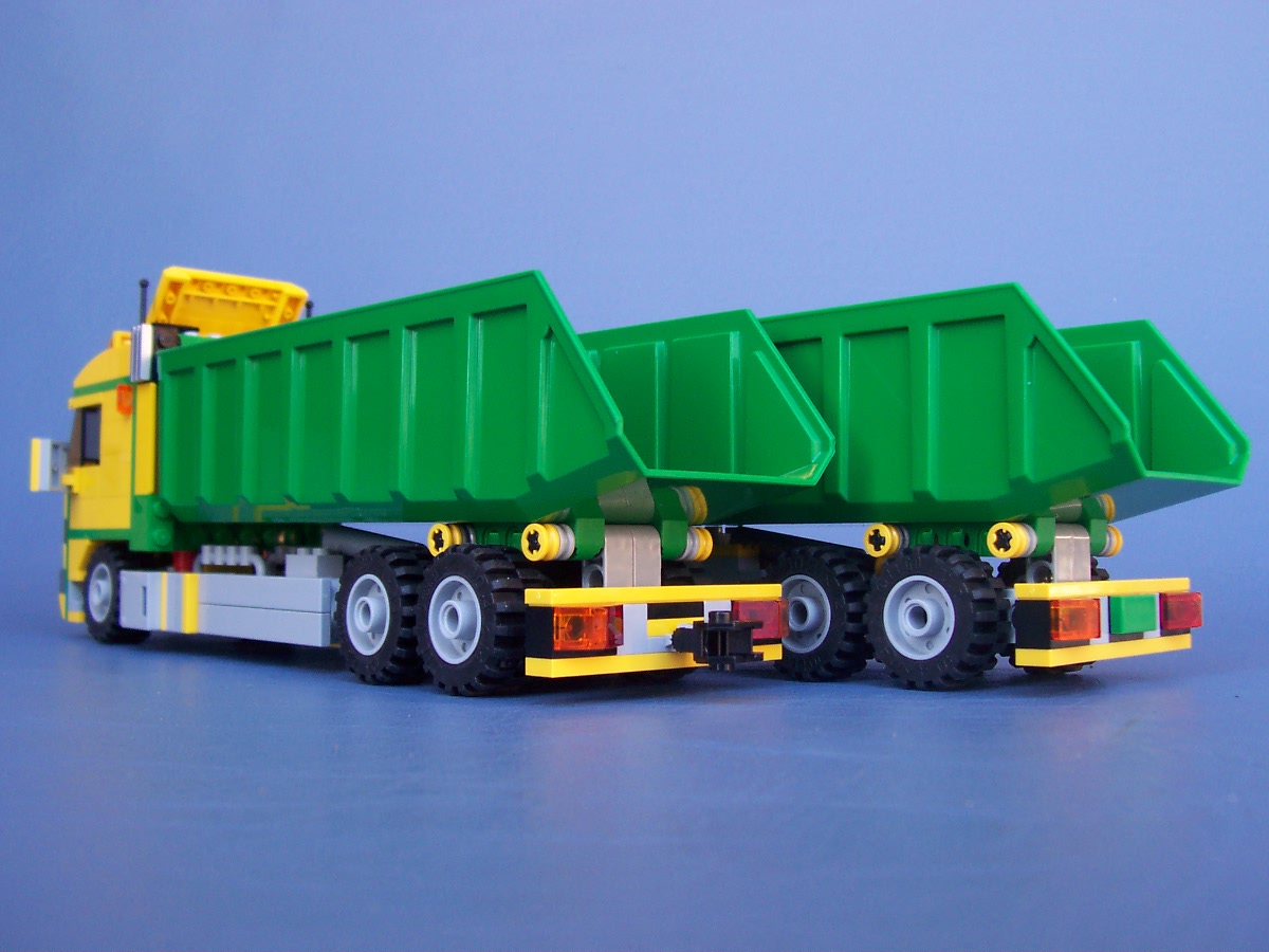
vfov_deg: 38.7
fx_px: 1356
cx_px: 634
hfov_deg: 50.1
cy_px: 476
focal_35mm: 37
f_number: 2.8
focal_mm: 5.6
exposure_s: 1/60
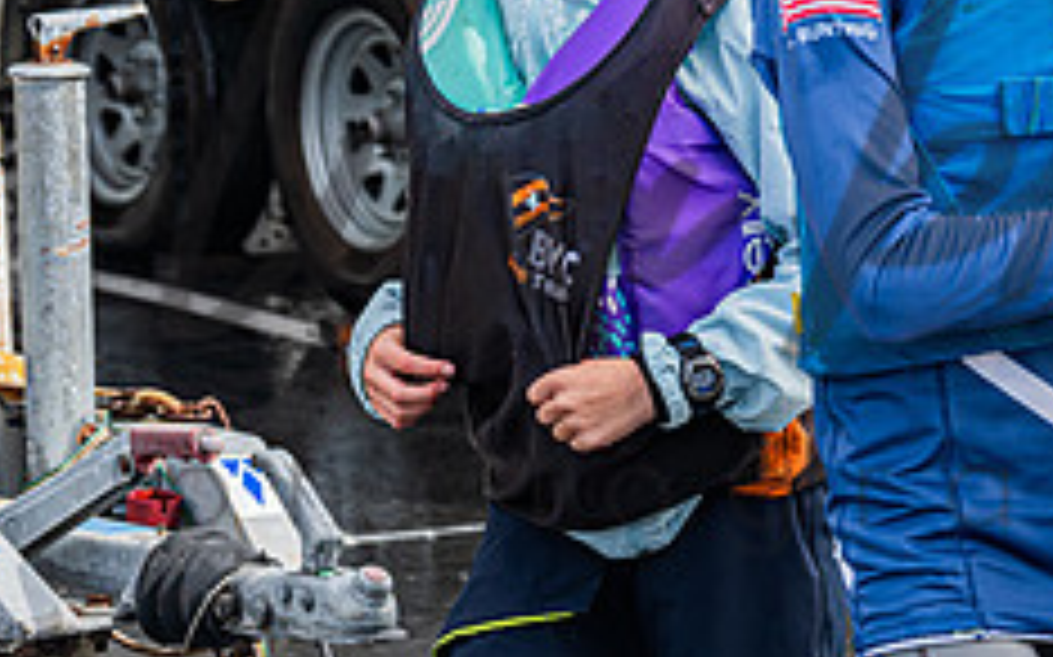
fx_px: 6884
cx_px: 941
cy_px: 1
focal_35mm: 240
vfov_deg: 5.5
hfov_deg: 8.7
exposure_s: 1/500
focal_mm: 81
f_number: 6.3
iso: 200
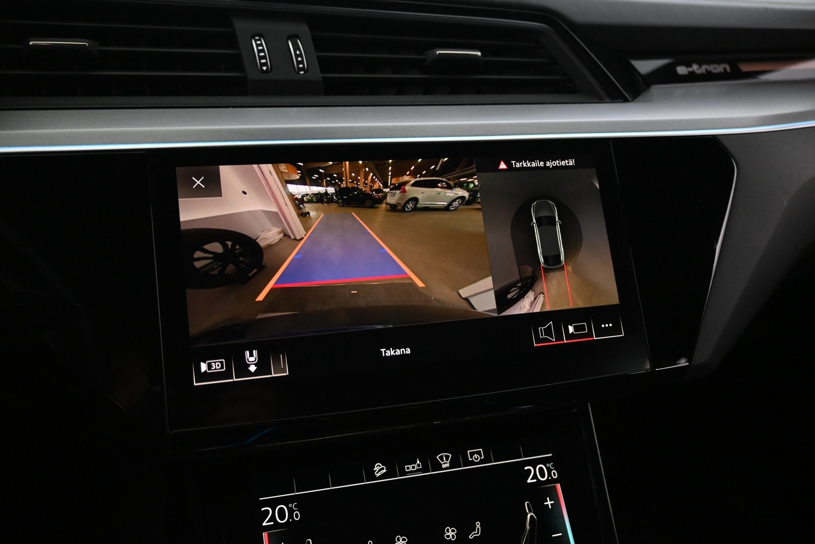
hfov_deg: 57.2
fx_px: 747
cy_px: 272
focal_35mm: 33
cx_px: 408
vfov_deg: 40.0
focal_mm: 22
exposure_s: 1/40
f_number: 4
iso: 4000
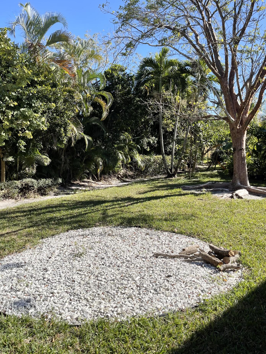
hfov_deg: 49.7
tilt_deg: -2.6
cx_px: 128
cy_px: 166
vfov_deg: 63.4
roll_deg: +1.3
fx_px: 287
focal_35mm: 28
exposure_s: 1/2247
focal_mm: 5.1
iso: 32
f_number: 1.6
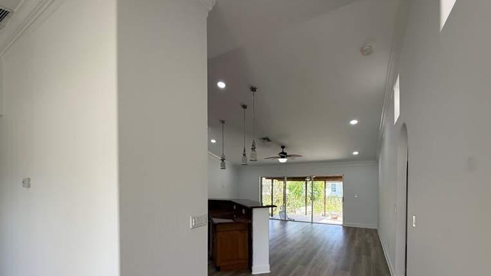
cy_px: 189
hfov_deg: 99.4
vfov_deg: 64.9
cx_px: 252
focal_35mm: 16
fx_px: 208
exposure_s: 1/124
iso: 64
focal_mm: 2.22
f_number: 2.2
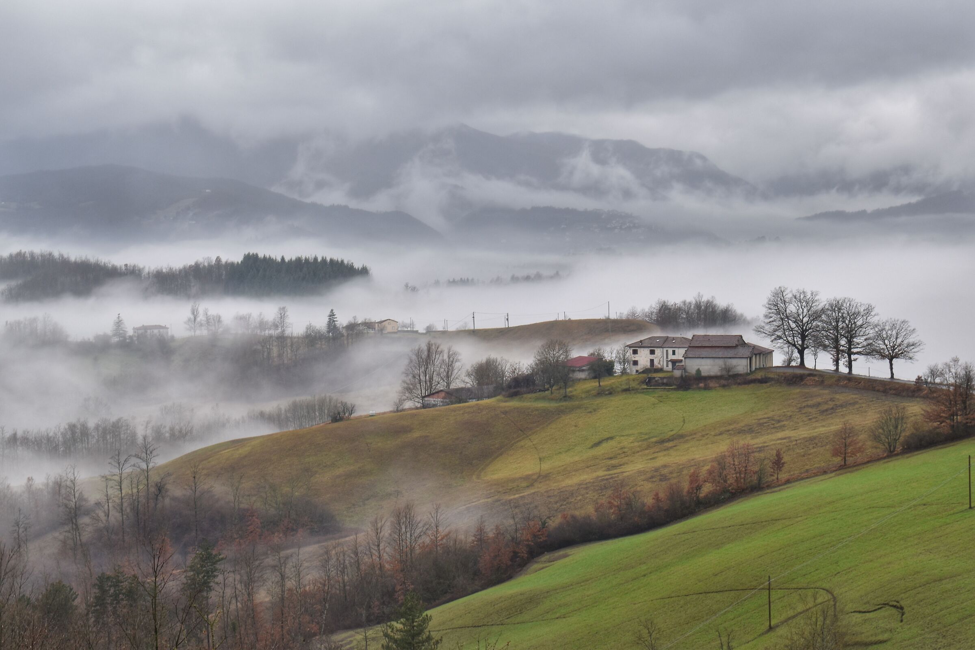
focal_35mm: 78
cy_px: 325
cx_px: 488
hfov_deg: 26.0
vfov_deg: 17.5
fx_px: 2112
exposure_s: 1/25
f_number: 10
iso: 125
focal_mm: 52
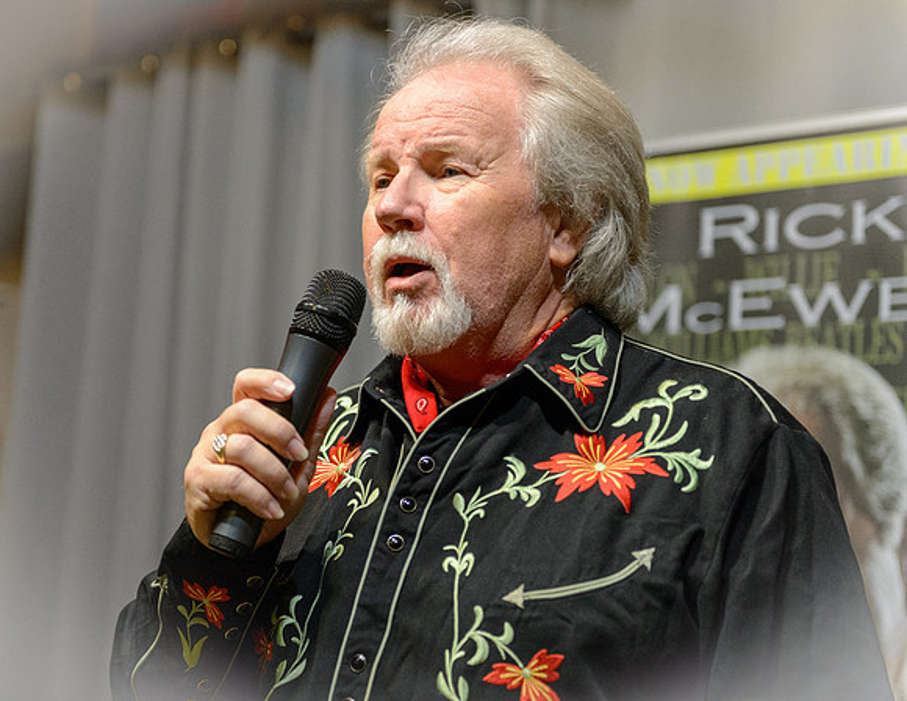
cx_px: 371
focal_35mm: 79
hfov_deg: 24.6
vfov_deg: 19.1
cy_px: 344
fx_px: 2081
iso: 5600
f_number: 2.8
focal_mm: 70
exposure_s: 1/250
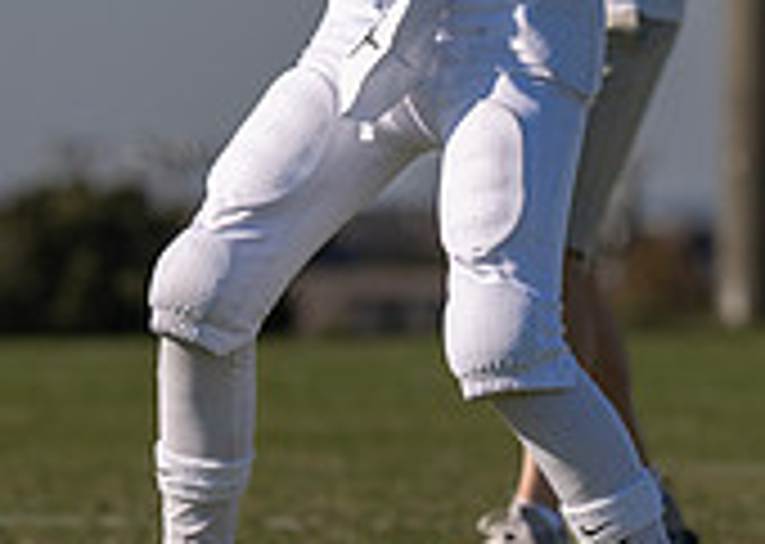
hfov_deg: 4.6
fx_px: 9570
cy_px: -122
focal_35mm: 441
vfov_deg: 3.3
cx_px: 354
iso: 100
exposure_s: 1/4000
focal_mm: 113
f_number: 3.2
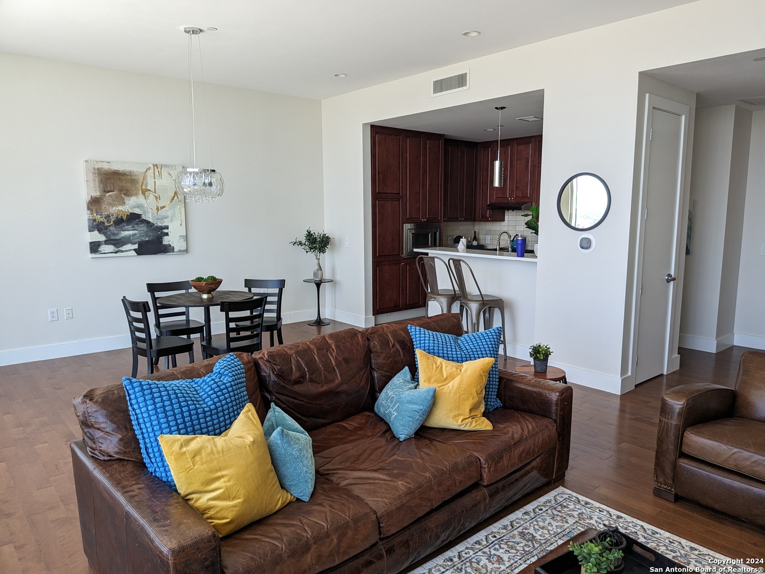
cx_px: 382
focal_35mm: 24
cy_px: 287
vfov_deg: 56.8
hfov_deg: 71.6
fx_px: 530
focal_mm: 4.53
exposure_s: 1/217
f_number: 1.7
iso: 46
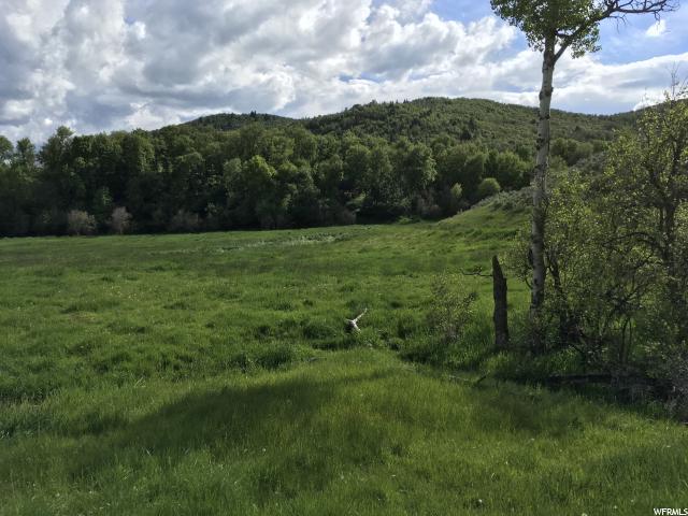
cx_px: 344
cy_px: 258
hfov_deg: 61.7
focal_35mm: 29
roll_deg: -1.2
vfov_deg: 48.2
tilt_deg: -2.6
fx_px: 576
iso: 25
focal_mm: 4.15
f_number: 2.2
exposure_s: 1/1789
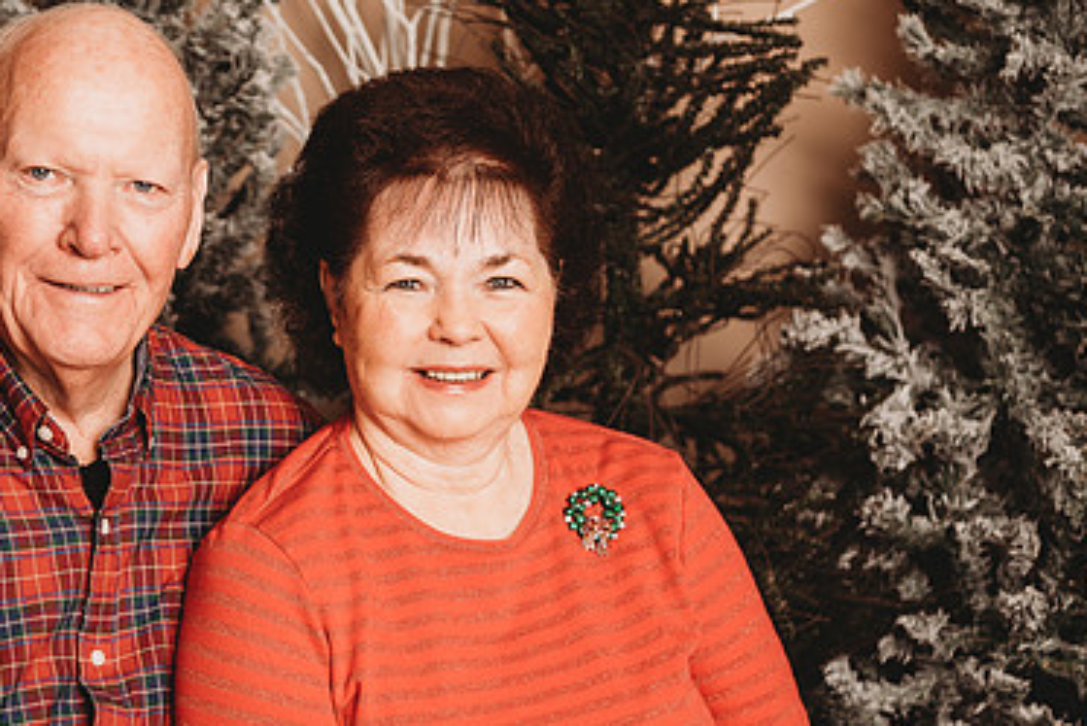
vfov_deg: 13.6
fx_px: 3051
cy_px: 299
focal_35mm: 101
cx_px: 289
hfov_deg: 20.1
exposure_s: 1/160
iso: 100
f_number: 4
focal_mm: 65
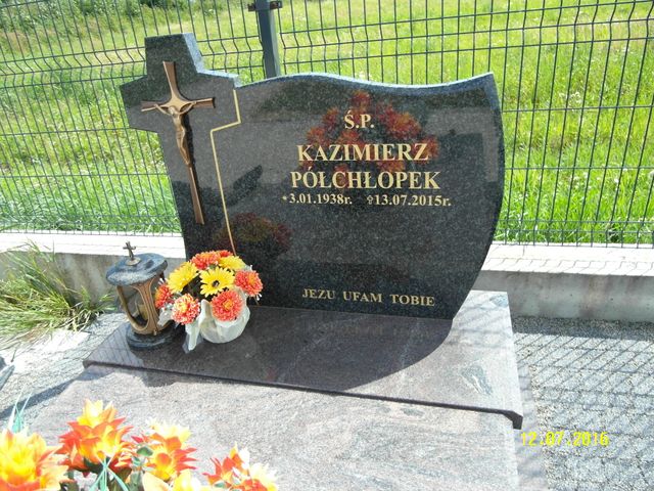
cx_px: 327
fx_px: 453
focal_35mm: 24
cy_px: 246
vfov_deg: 56.8
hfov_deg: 71.6
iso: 80
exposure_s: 1/1500
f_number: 1.8
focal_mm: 5.2
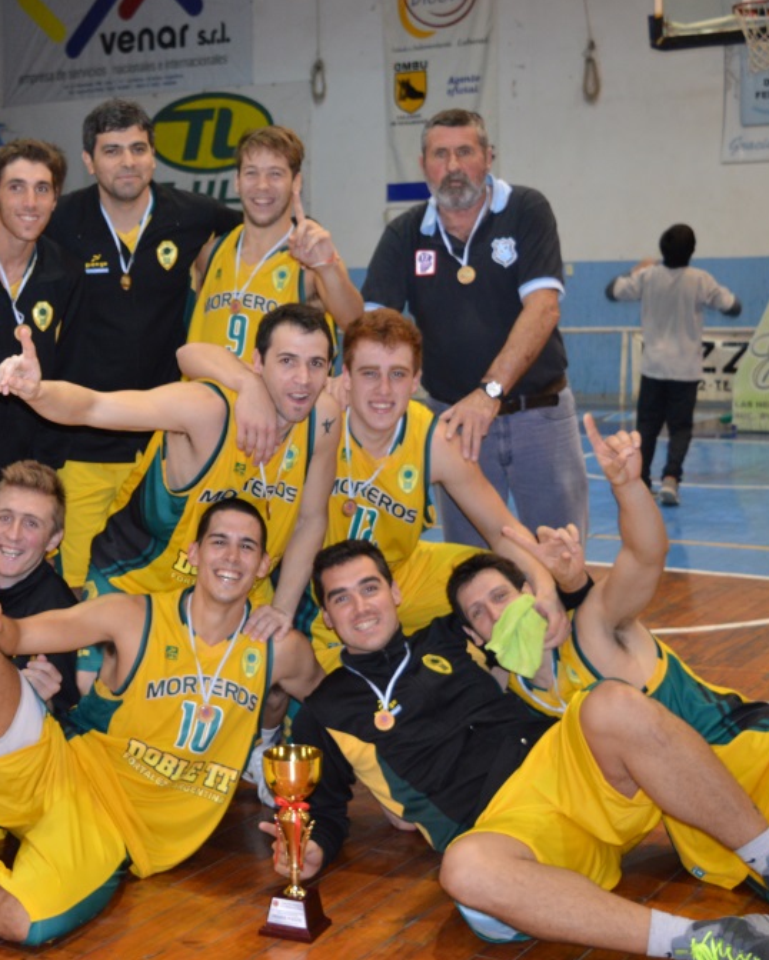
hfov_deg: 25.0
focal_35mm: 60
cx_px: 149
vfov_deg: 31.4
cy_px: 478
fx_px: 1706
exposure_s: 1/60
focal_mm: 28
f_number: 4.2
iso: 640
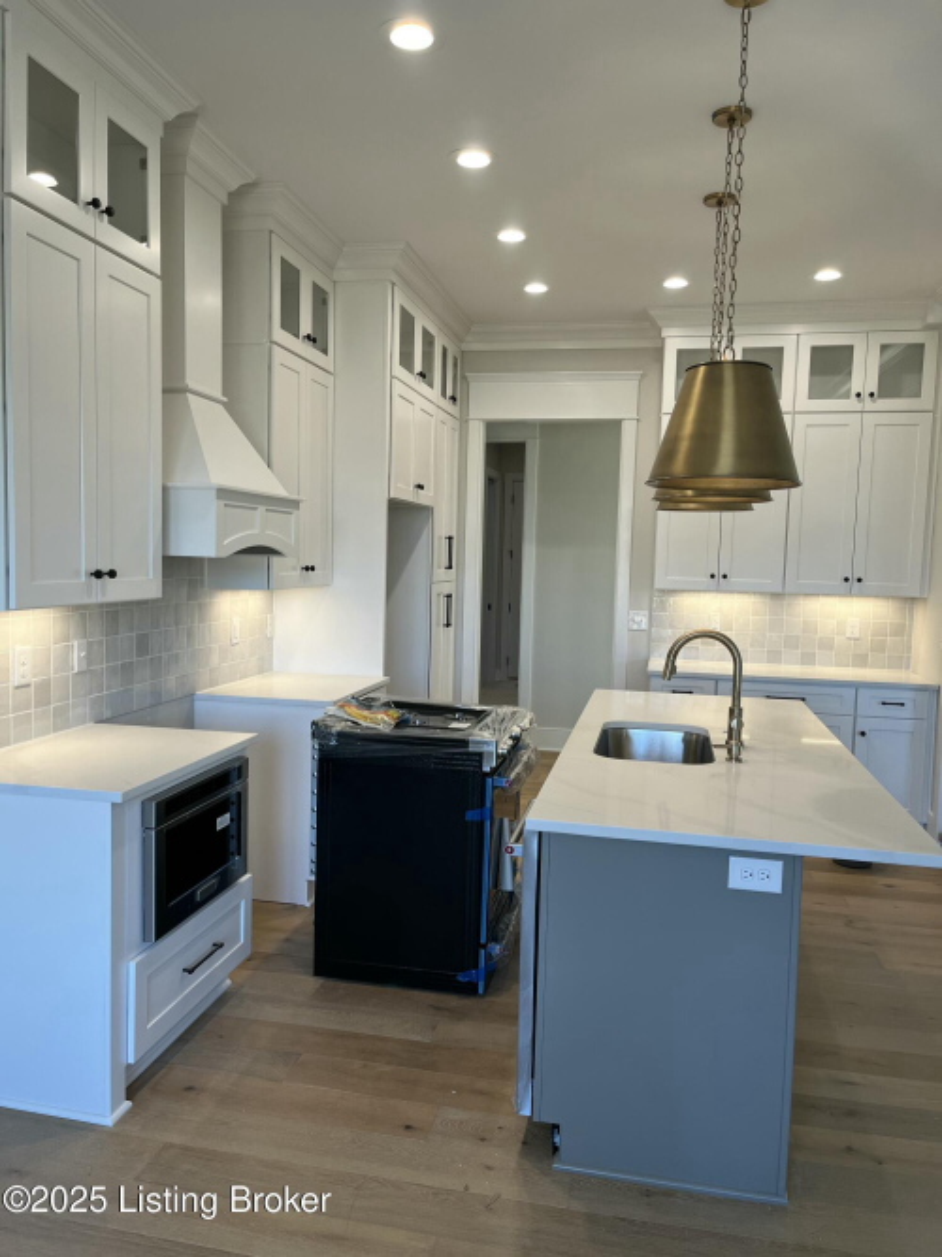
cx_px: 471
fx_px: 944
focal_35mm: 26
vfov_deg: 67.3
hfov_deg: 53.0
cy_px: 628
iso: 80
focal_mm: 5.1
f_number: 1.6
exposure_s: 1/120
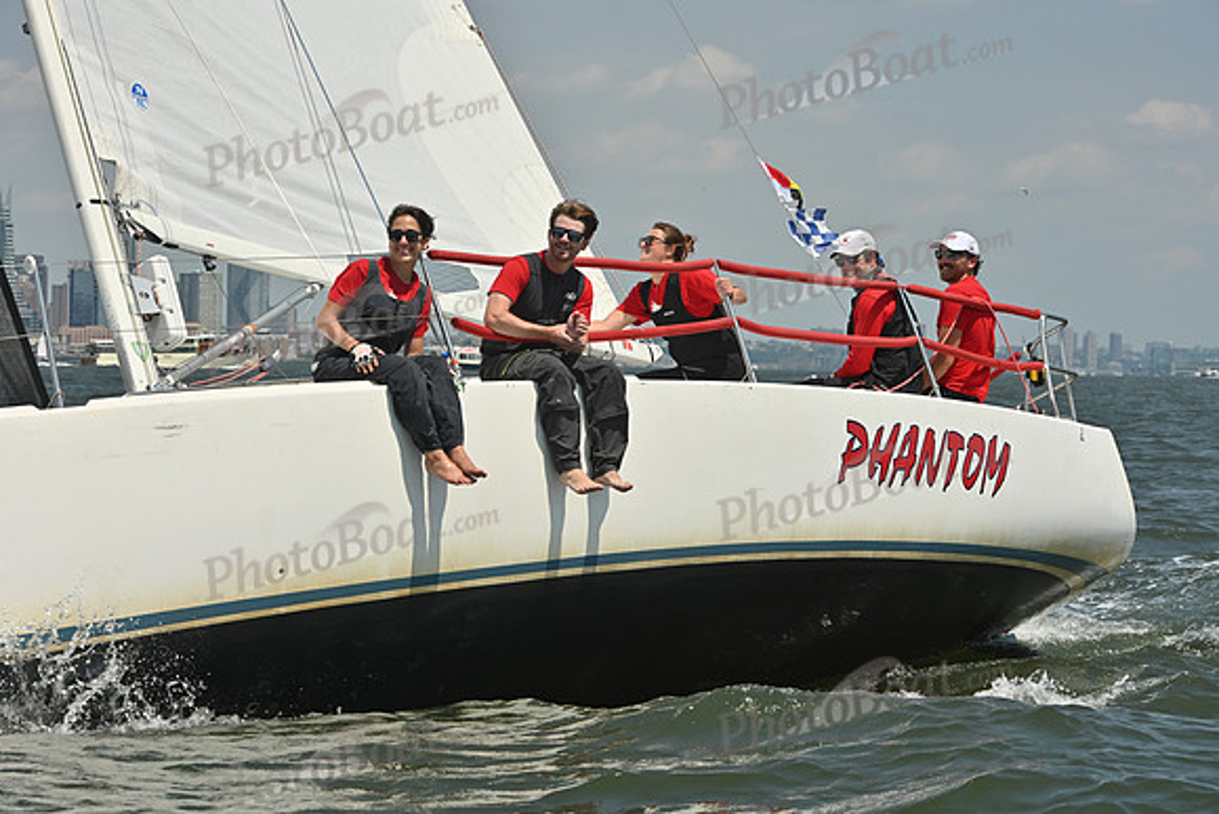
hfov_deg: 17.1
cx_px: 610
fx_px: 4064
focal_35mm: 120
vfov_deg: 11.4
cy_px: 407
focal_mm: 120
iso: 320
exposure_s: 1/1250
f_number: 11
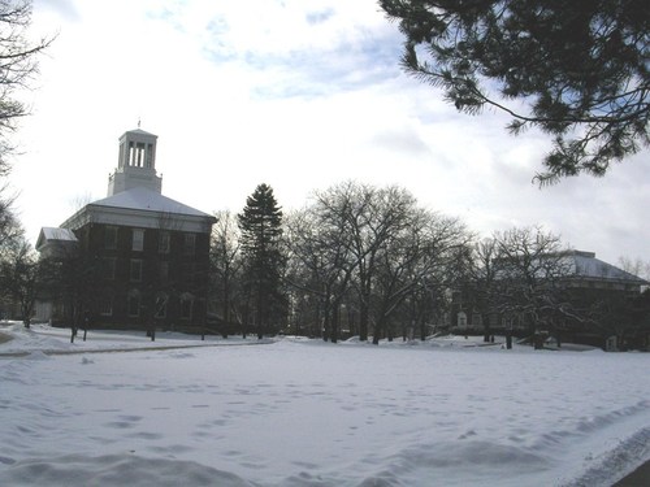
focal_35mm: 38
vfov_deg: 37.7
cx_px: 325
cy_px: 244
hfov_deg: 49.0
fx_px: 714
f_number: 5.6
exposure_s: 1/1800
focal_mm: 5.8
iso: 50
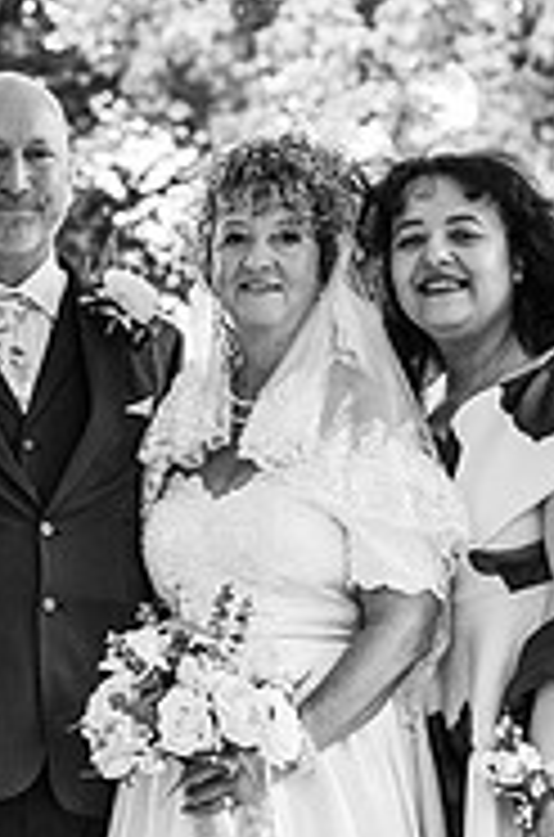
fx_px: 4782
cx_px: 133
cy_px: 742
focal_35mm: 206
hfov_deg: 6.6
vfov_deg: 10.0
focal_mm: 85
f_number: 4
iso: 280
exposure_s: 1/200
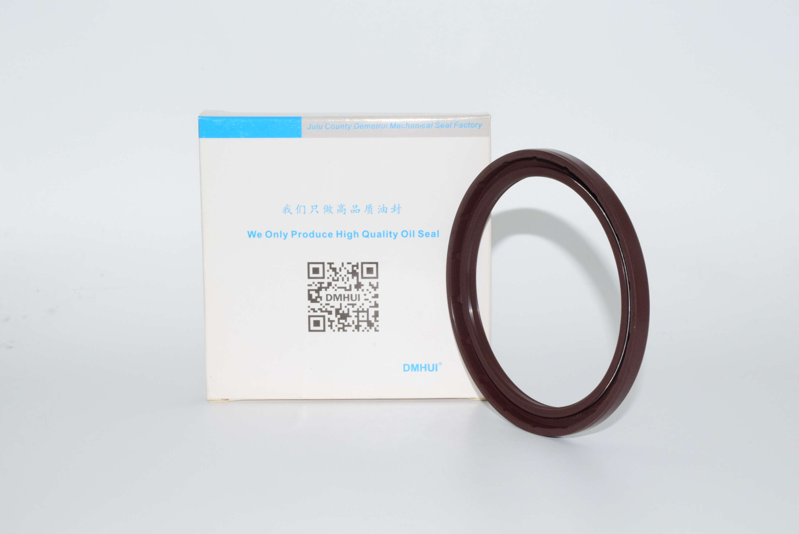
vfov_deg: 21.6
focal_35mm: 63
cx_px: 400
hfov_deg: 31.9
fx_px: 1399
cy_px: 267
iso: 1600
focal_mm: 42
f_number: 29
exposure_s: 1/60
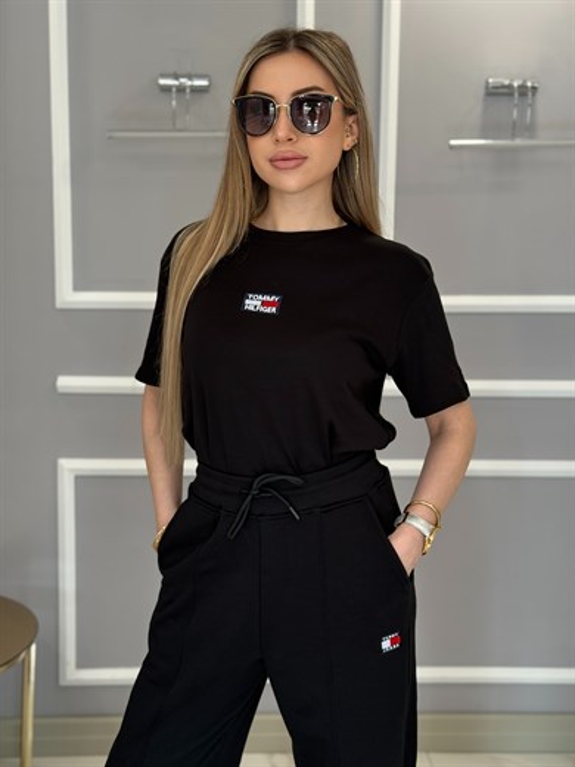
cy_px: 384
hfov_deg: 30.3
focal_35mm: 48
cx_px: 288
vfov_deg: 39.7
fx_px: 1063
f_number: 1.78
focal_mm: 6.76
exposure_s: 1/94
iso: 100
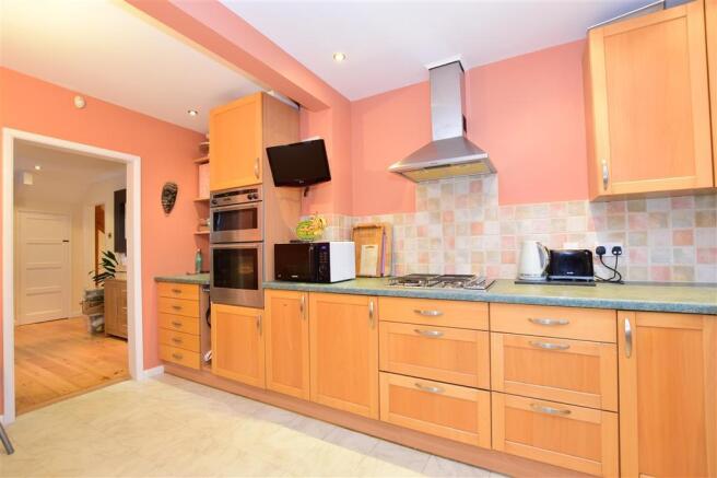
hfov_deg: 100.4
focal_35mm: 15
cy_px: 239
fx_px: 299
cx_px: 358
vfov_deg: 77.3
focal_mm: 10
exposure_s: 1/5
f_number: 8
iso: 500
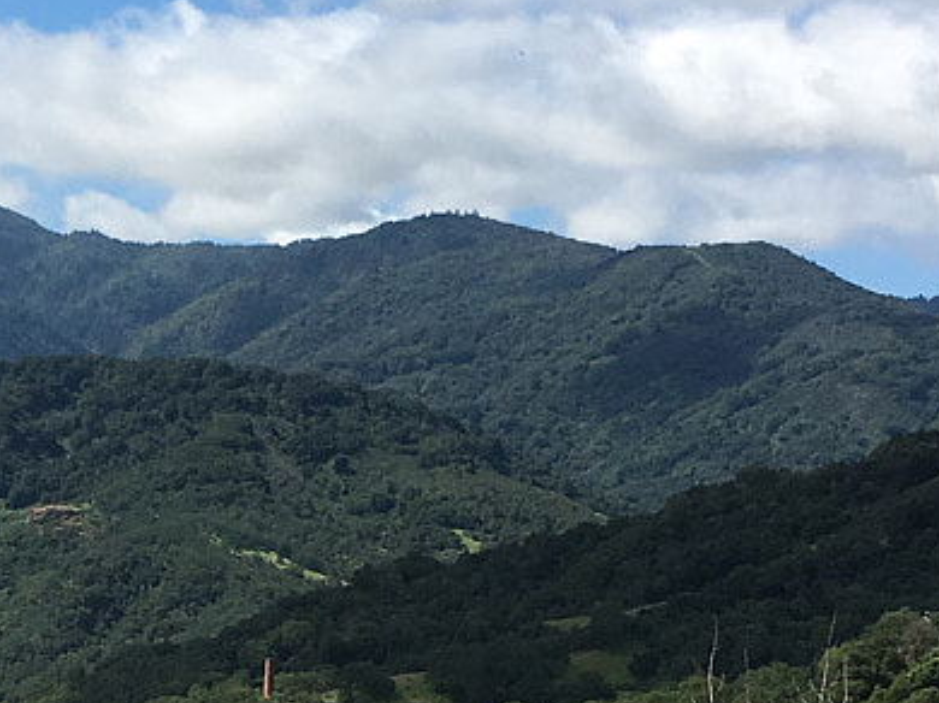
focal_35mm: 119
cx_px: -29
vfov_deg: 12.1
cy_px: 893
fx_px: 3226
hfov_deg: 16.2
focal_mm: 4.15
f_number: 2.2
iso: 25
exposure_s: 1/2024
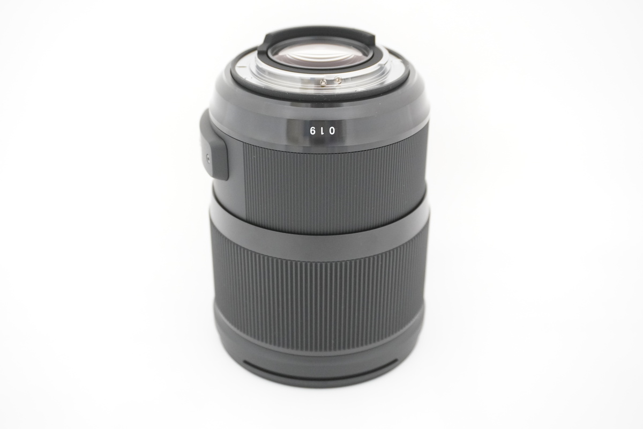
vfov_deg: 29.9
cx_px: 322
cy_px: 214
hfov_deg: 43.6
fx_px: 804
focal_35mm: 45
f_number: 5
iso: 2500
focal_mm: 30
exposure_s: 1/50
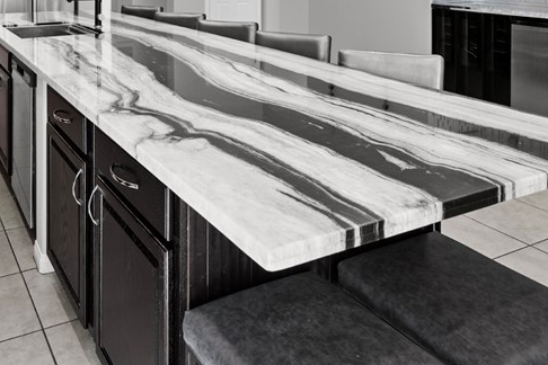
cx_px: 201
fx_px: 578
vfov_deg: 31.1
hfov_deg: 50.1
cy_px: -39
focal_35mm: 38
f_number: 8
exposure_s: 1/6
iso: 400
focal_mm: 17
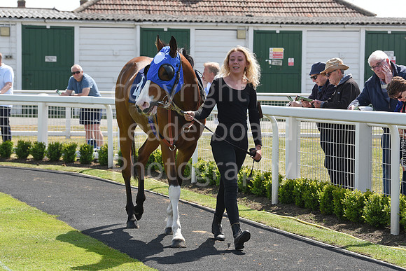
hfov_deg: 17.1
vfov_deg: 11.4
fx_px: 1354
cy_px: 136
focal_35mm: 120
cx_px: 203
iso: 400
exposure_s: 1/800
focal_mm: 120
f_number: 7.1
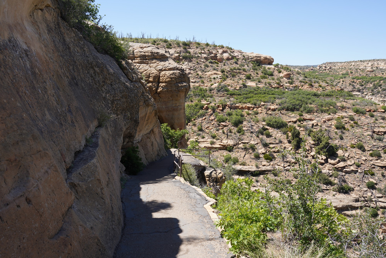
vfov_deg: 43.6
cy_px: 129
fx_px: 322
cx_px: 193
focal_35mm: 30
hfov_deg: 61.9
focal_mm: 30
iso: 100
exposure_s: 1/100
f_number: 11
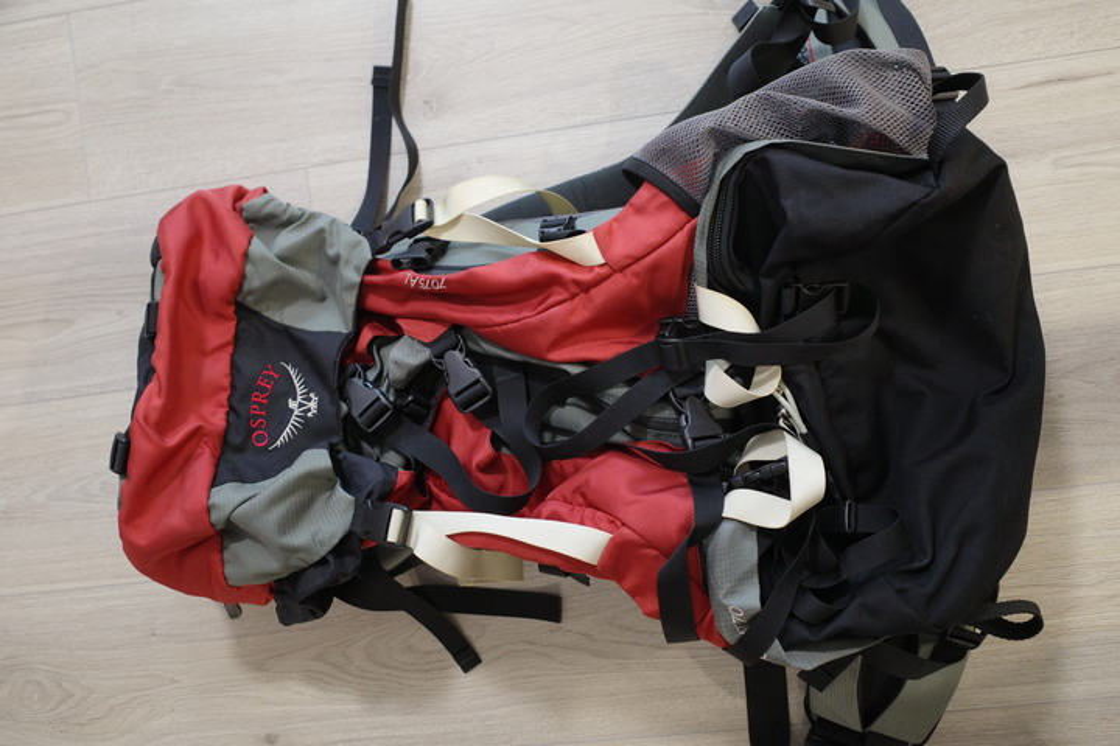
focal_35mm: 35
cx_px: 560
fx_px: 1089
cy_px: 373
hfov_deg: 54.4
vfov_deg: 37.9
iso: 800
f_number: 2.8
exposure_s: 1/30
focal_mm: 18.3
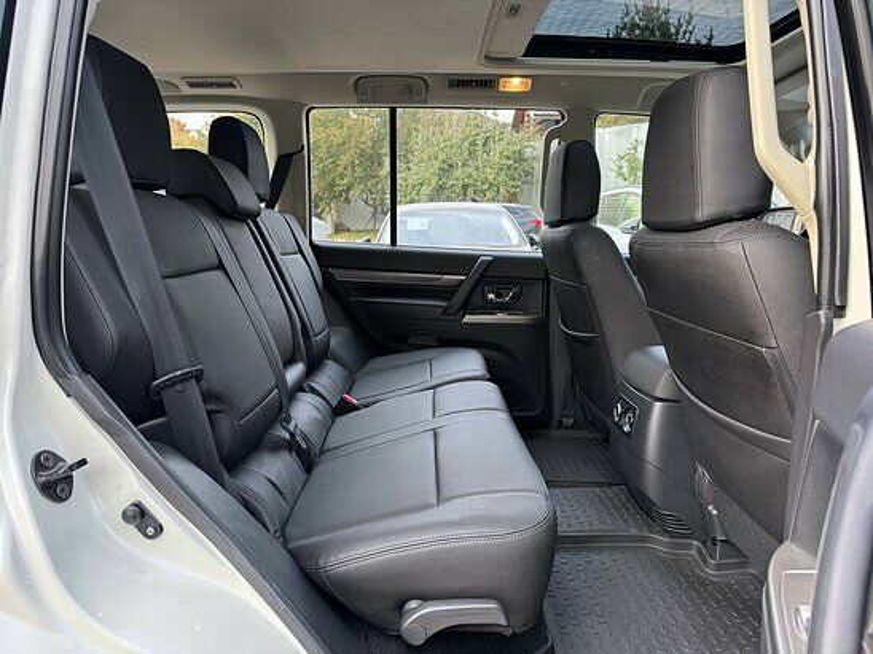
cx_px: 436
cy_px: 327
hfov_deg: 71.6
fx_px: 605
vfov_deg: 56.8
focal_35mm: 24
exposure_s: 1/121
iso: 160
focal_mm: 6.76
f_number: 1.78
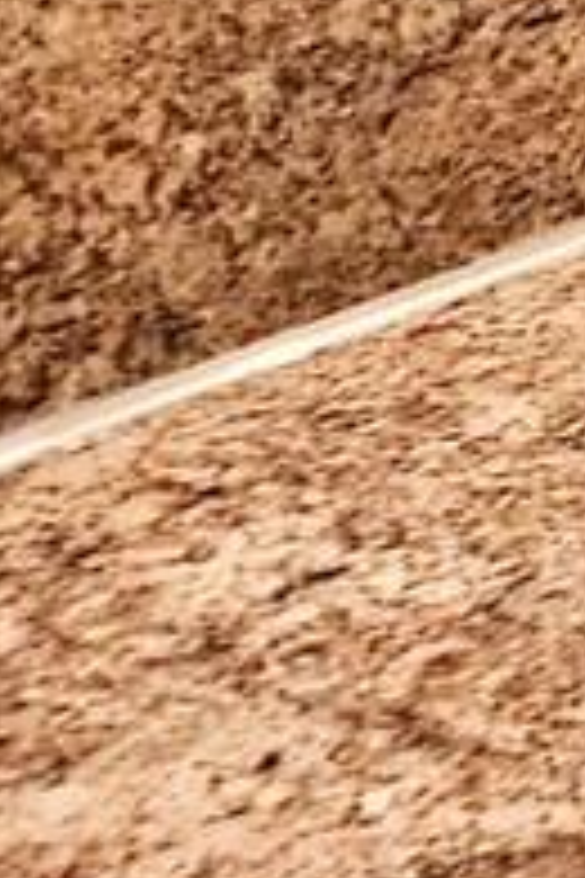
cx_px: 2115
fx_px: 2705
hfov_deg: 8.5
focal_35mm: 111
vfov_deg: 16.9
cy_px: -392
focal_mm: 2.2
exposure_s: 1/60.2
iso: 125
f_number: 2.2
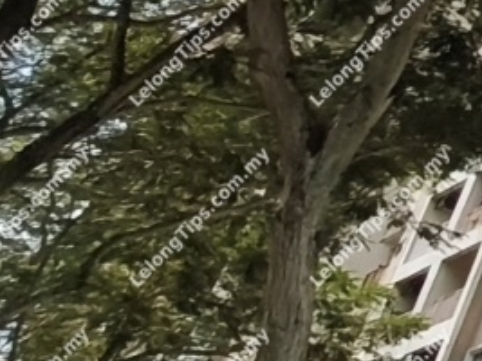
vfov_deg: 16.4
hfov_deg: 15.2
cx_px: 1112
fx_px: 1183
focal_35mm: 85
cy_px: -114
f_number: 2.2
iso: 50
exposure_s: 1/4237
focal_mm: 1.67
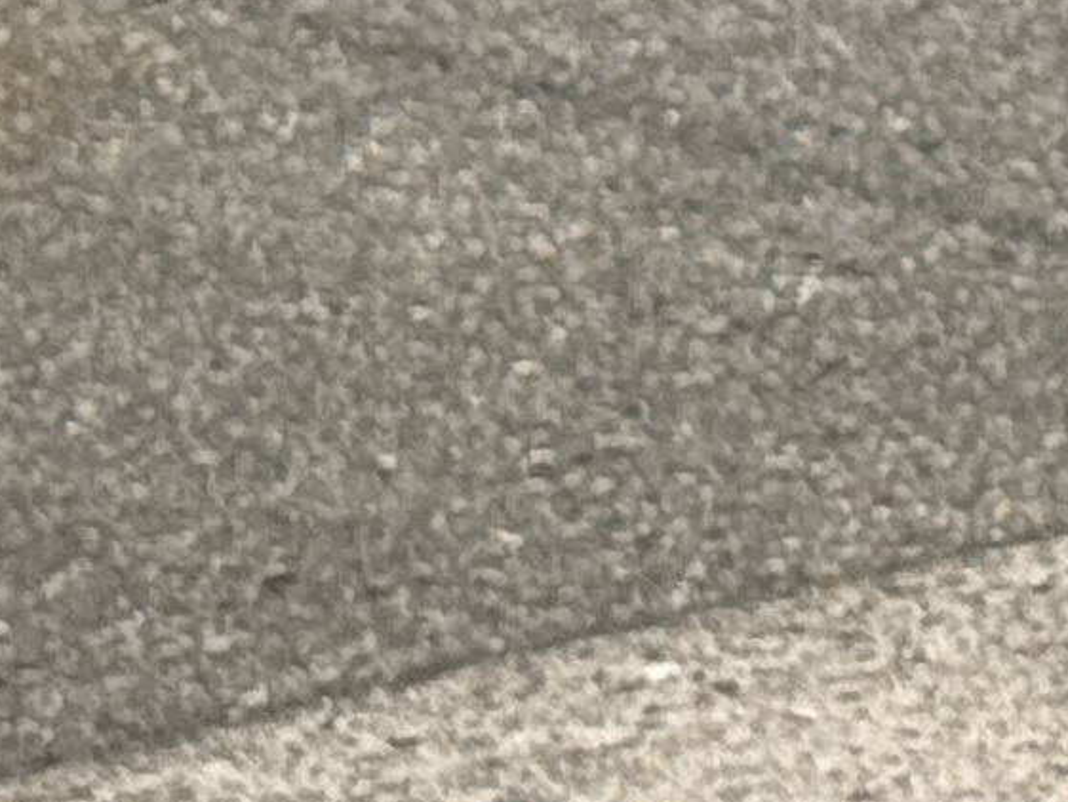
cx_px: 3703
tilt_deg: -9.7
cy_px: -267
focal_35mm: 345
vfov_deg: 4.3
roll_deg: -1.0
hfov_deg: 5.3
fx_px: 10646
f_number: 1.78
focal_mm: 6.76
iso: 80
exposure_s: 1/8772
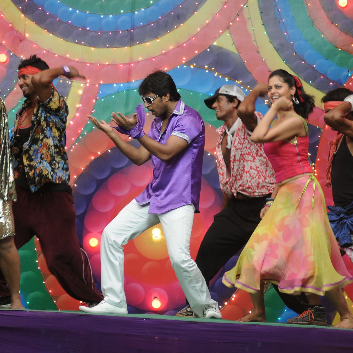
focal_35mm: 241
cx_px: 151
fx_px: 2776
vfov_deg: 7.3
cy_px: 177
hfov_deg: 7.3
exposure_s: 1/100
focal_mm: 125
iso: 500
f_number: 2.8
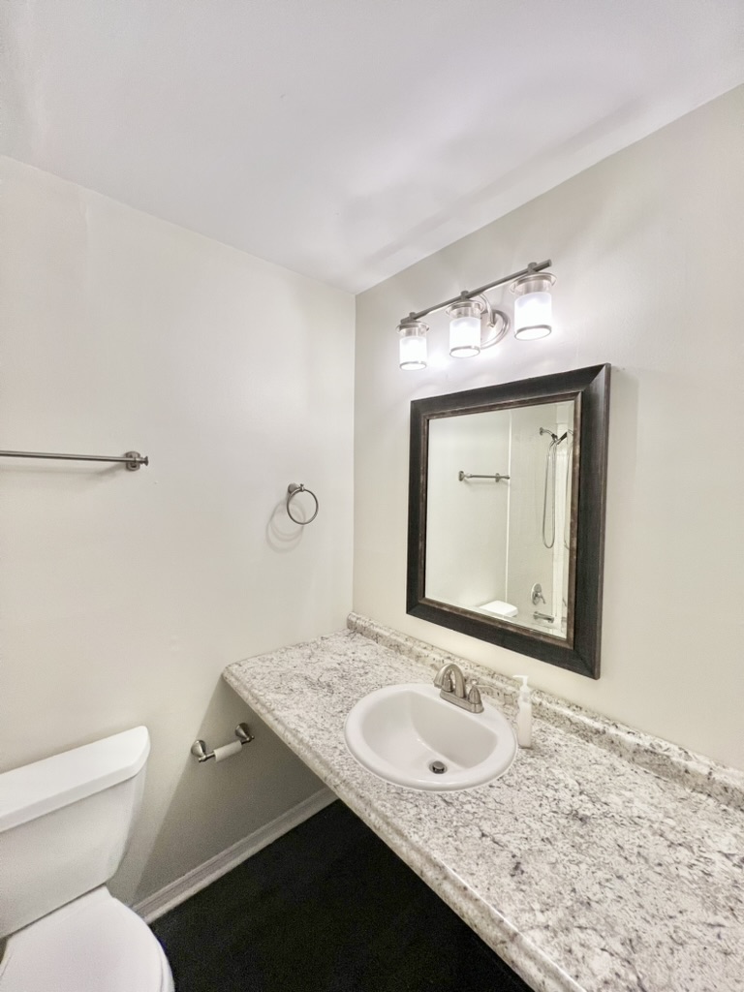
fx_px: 373
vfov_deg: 106.2
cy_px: 496
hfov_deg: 89.9
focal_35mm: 13
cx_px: 372
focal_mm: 1.57
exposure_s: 1/120
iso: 160
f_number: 1.8
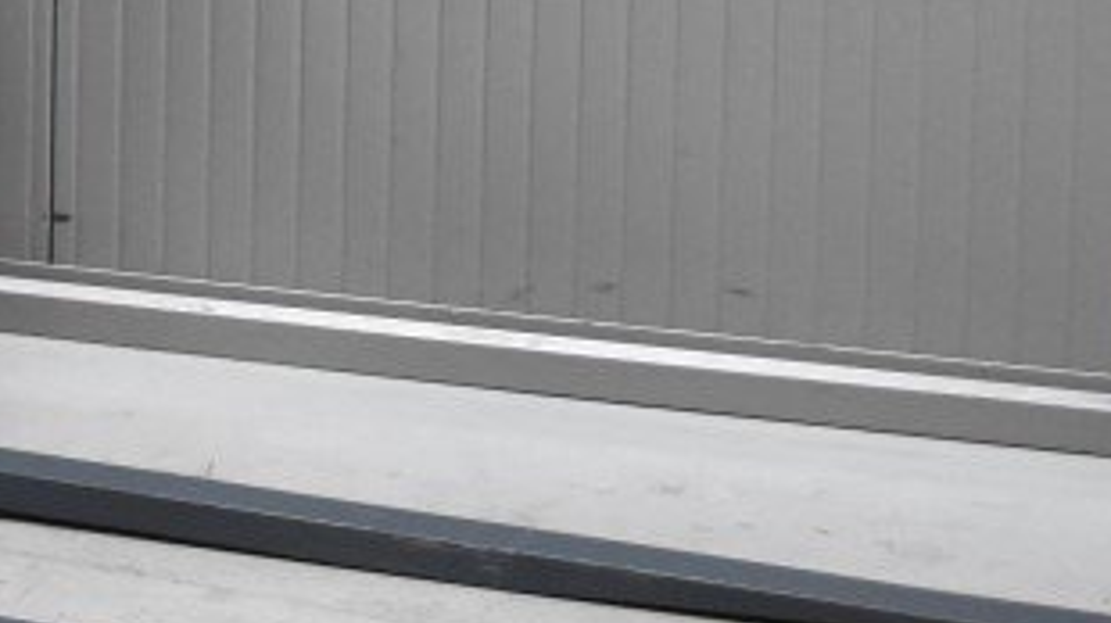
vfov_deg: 8.0
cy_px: -505
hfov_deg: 13.0
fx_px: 4299
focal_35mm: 146
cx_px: -1007
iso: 1600
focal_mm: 24
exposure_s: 1/50
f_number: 5
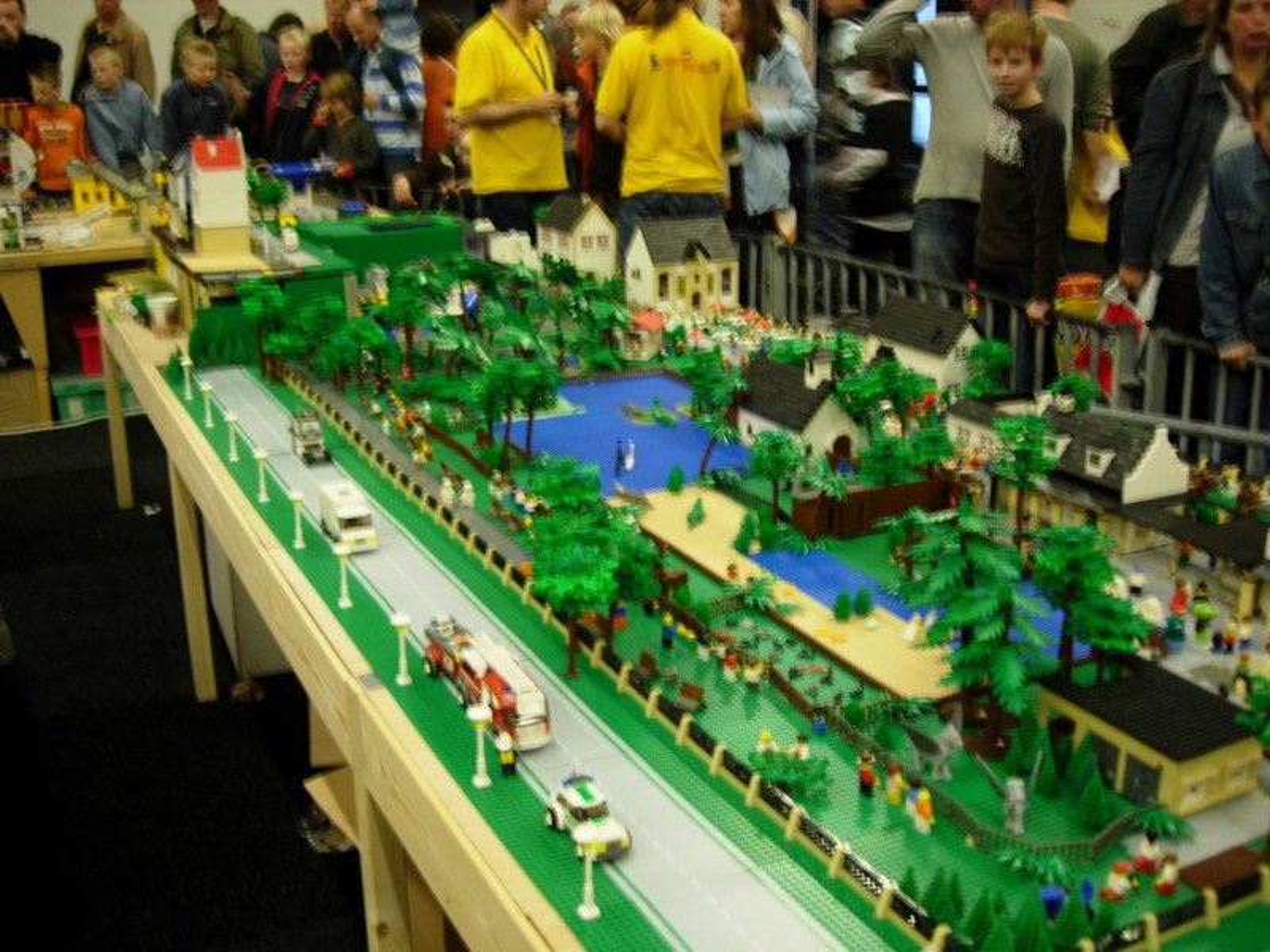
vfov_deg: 37.7
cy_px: 476
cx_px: 635
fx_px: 1394
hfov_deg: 49.0
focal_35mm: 38
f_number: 2.8
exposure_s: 1/4
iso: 70
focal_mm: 7.8
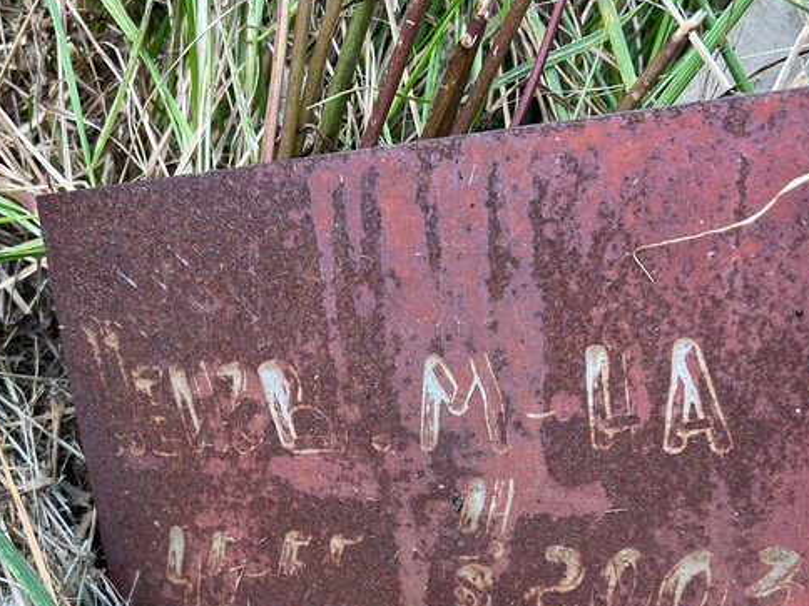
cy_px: 477
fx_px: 1005
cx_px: 406
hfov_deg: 43.9
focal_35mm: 43
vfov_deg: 32.7
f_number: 1.5
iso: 40
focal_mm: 5.7
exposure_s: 1/274
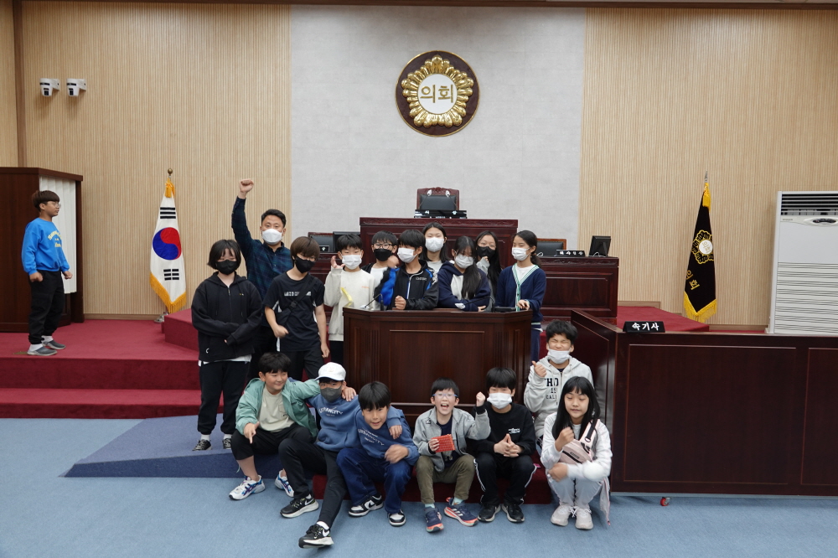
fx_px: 605
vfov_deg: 49.5
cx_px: 419
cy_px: 279
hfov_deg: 69.4
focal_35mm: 26
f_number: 2.5
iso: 125
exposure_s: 1/30
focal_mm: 9.63
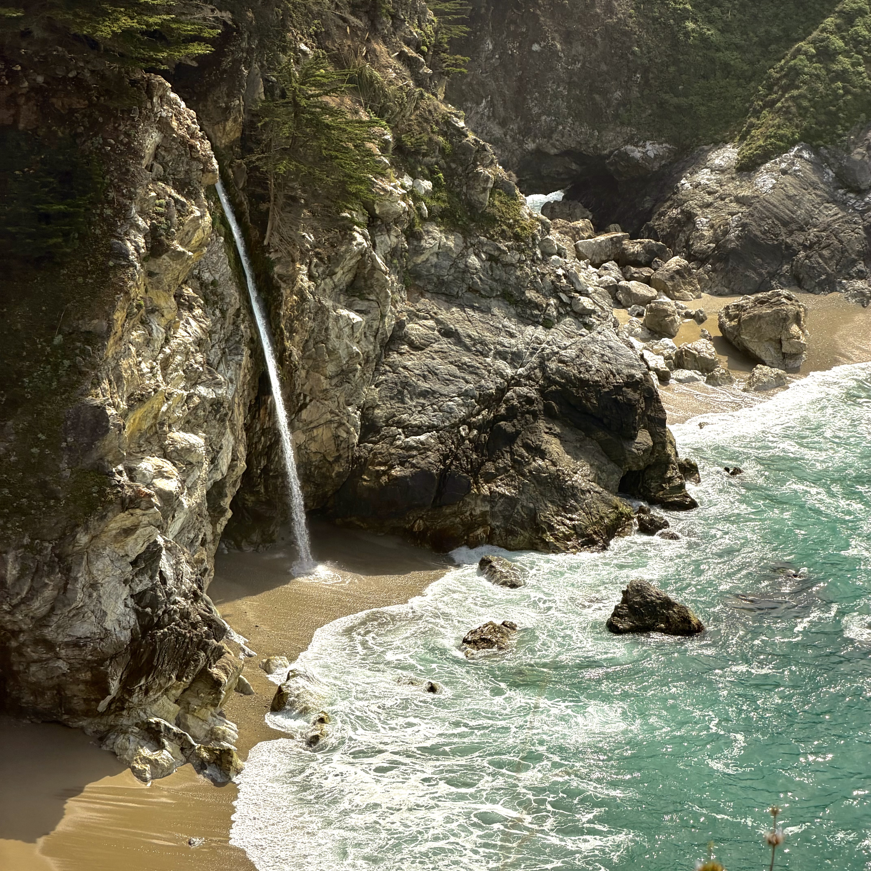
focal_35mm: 118
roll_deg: -0.4
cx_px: 436
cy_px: 346
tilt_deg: -19.6
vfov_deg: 14.8
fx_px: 3359
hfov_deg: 14.8
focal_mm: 16.89
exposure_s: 1/686
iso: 20
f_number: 2.8
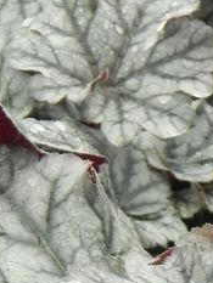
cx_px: 162
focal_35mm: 443
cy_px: 417
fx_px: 3631
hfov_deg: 3.4
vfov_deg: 4.4
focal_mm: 23
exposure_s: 1/40
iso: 160
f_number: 5
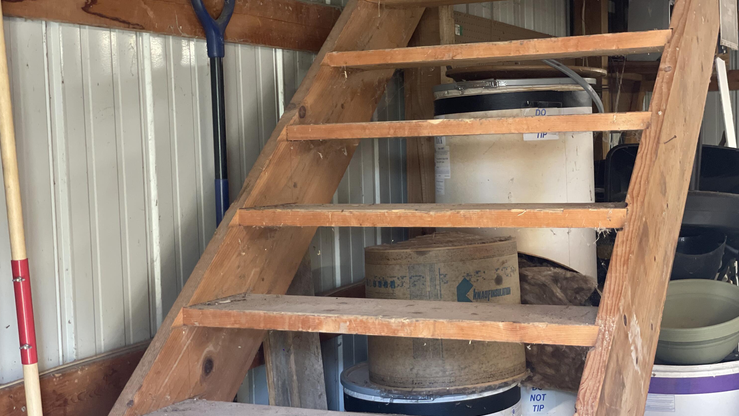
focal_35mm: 57
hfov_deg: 36.6
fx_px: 1117
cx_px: 369
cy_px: 219
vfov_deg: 21.1
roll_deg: +1.7
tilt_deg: -3.7
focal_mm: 6
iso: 160
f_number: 2
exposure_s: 1/40
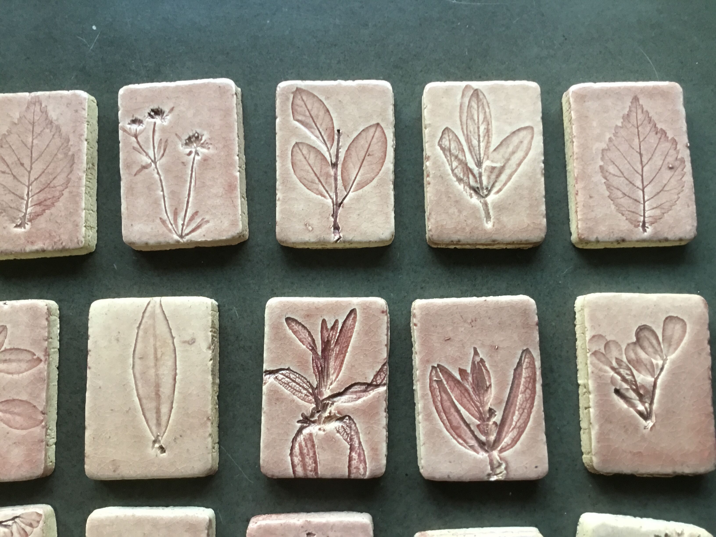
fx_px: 641
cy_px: 268
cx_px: 358
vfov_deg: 45.4
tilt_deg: -81.6
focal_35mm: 31
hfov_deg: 58.4
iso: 100
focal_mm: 3.3
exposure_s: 1/33
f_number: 2.4
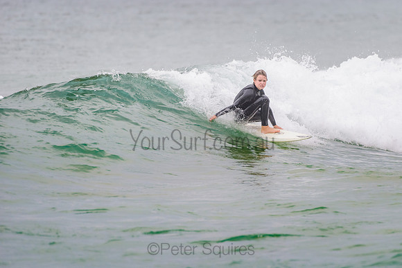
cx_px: 246
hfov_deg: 3.4
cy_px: 115
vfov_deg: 2.2
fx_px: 6846
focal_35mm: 613
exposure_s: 1/800
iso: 320
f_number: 5.6
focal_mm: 500
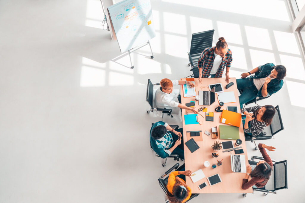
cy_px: 102
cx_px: 152
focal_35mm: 34
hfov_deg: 55.8
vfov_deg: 38.9
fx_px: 288
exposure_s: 1/2500
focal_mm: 34
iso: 200
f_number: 2.8
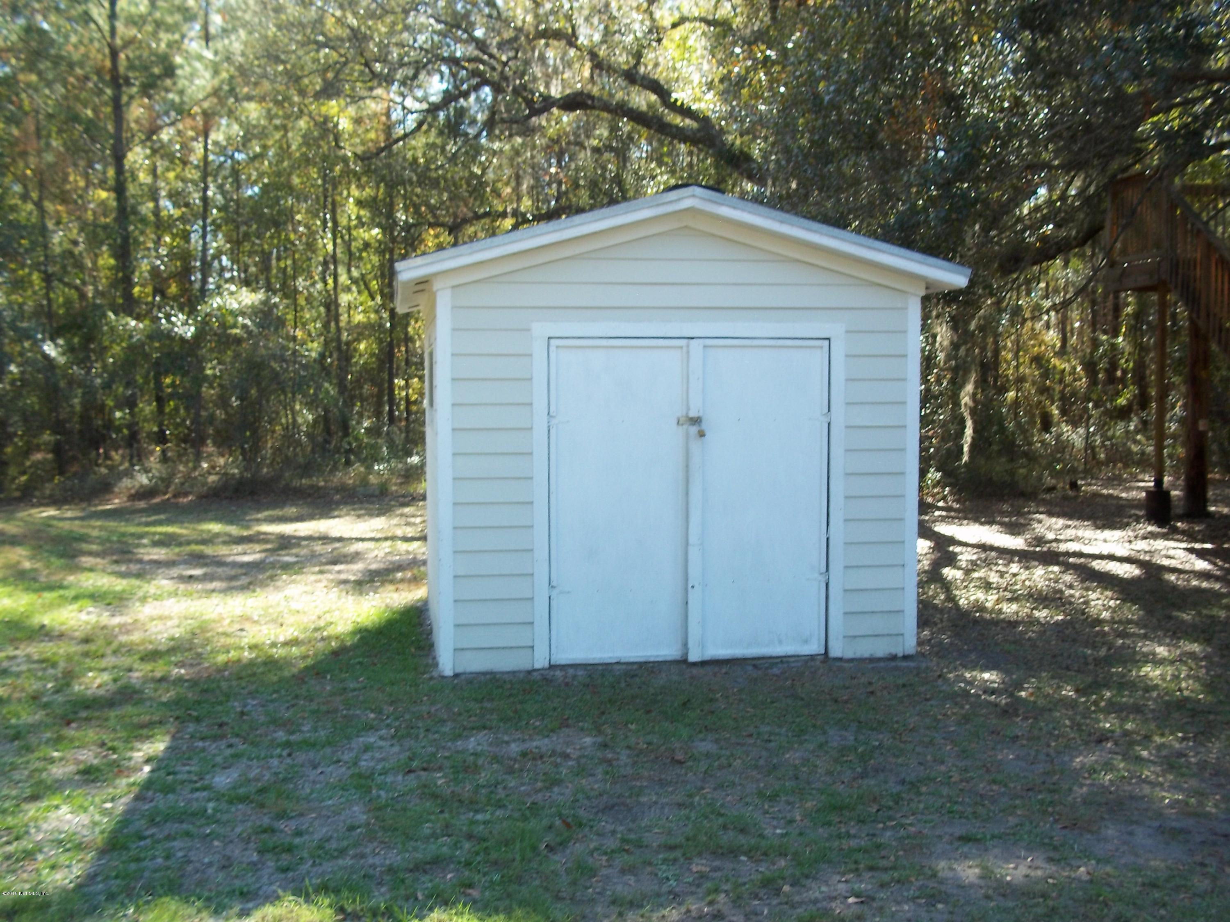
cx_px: 615
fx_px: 1279
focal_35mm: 36
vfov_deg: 39.7
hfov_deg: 51.4
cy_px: 461
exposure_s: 1/125
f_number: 3.1
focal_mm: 6.5
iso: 80
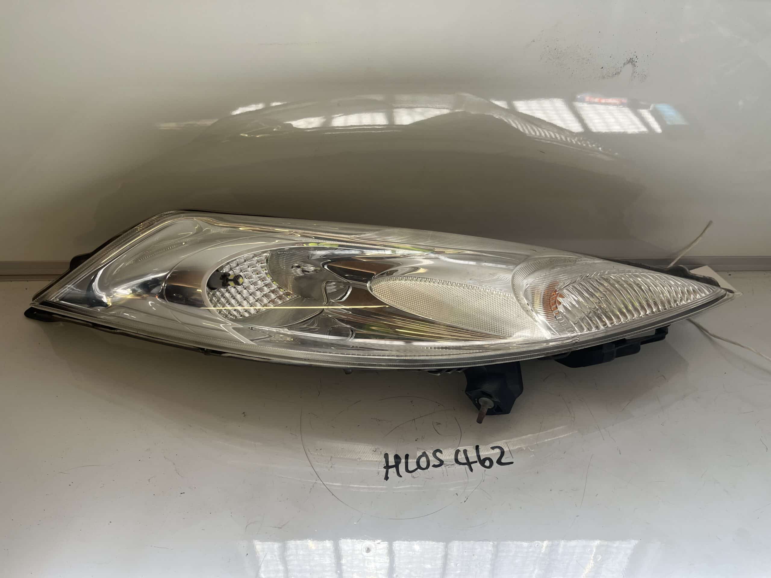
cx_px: 386
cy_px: 289
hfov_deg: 67.3
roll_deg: -0.4
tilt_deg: -39.8
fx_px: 579
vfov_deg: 53.1
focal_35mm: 26
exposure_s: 1/279
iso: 40
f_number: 1.6
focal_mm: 5.1
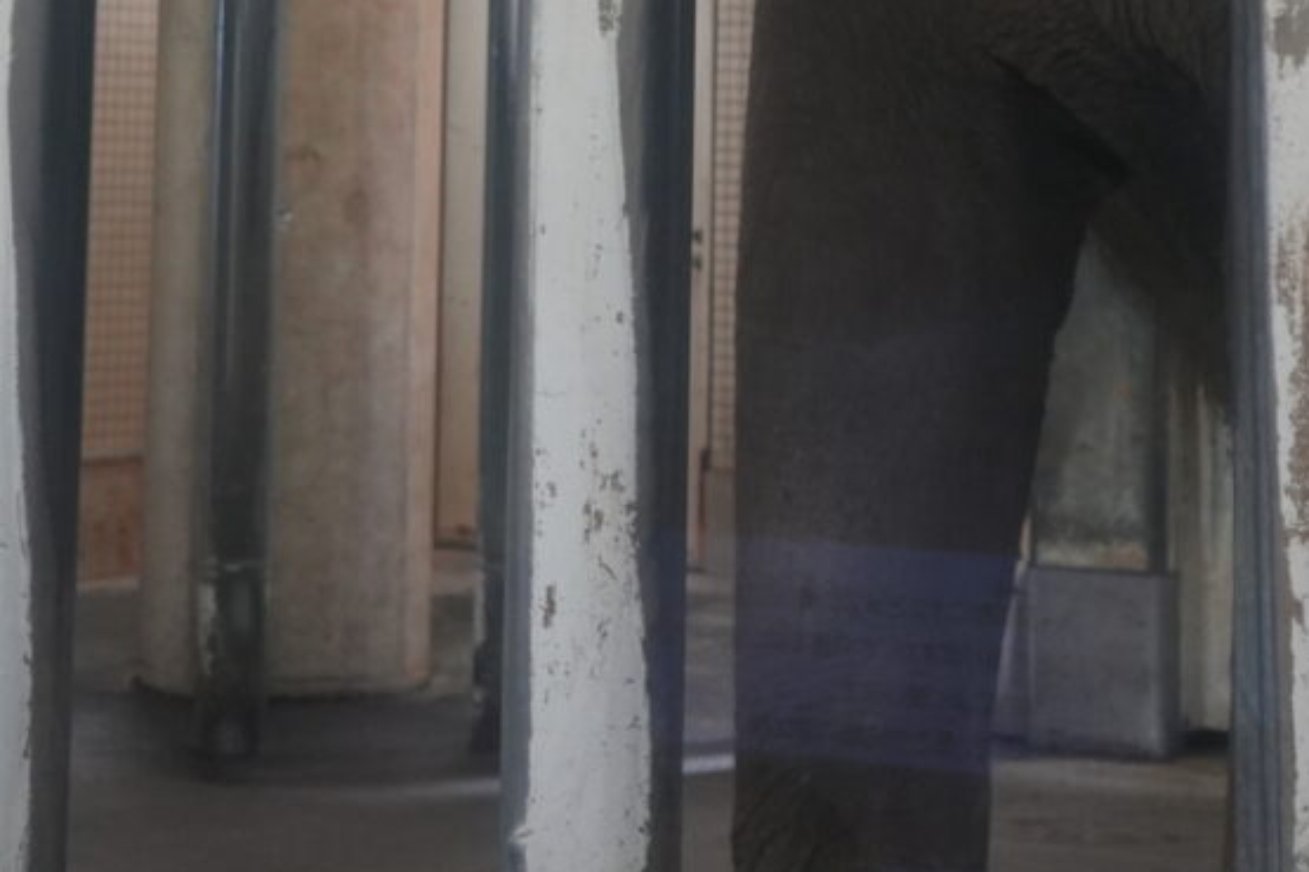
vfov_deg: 11.0
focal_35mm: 118
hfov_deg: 17.3
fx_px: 4290
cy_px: -564
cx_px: 491
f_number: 4
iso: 1600
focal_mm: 32
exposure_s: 1/160
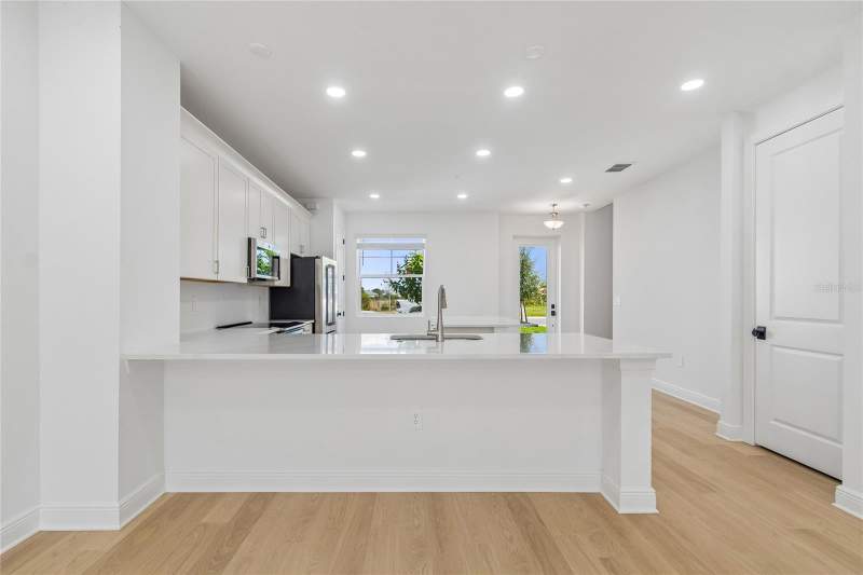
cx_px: 432
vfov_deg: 77.3
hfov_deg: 100.4
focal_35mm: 15
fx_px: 359
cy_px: 288
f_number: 7.1
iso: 100
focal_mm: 10
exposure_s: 1/60
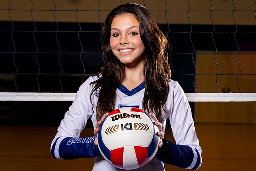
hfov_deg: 23.8
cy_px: 95
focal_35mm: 85
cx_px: 127
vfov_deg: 16.0
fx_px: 608
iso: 250
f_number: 5.6
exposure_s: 1/125
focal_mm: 68
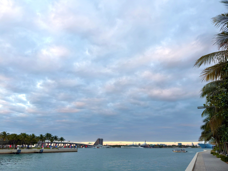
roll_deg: -0.2
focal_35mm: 24
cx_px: 114
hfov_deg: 71.6
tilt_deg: +19.6
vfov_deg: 56.8
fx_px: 158
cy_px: 86
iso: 64
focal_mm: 6.76
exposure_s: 1/236
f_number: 1.78
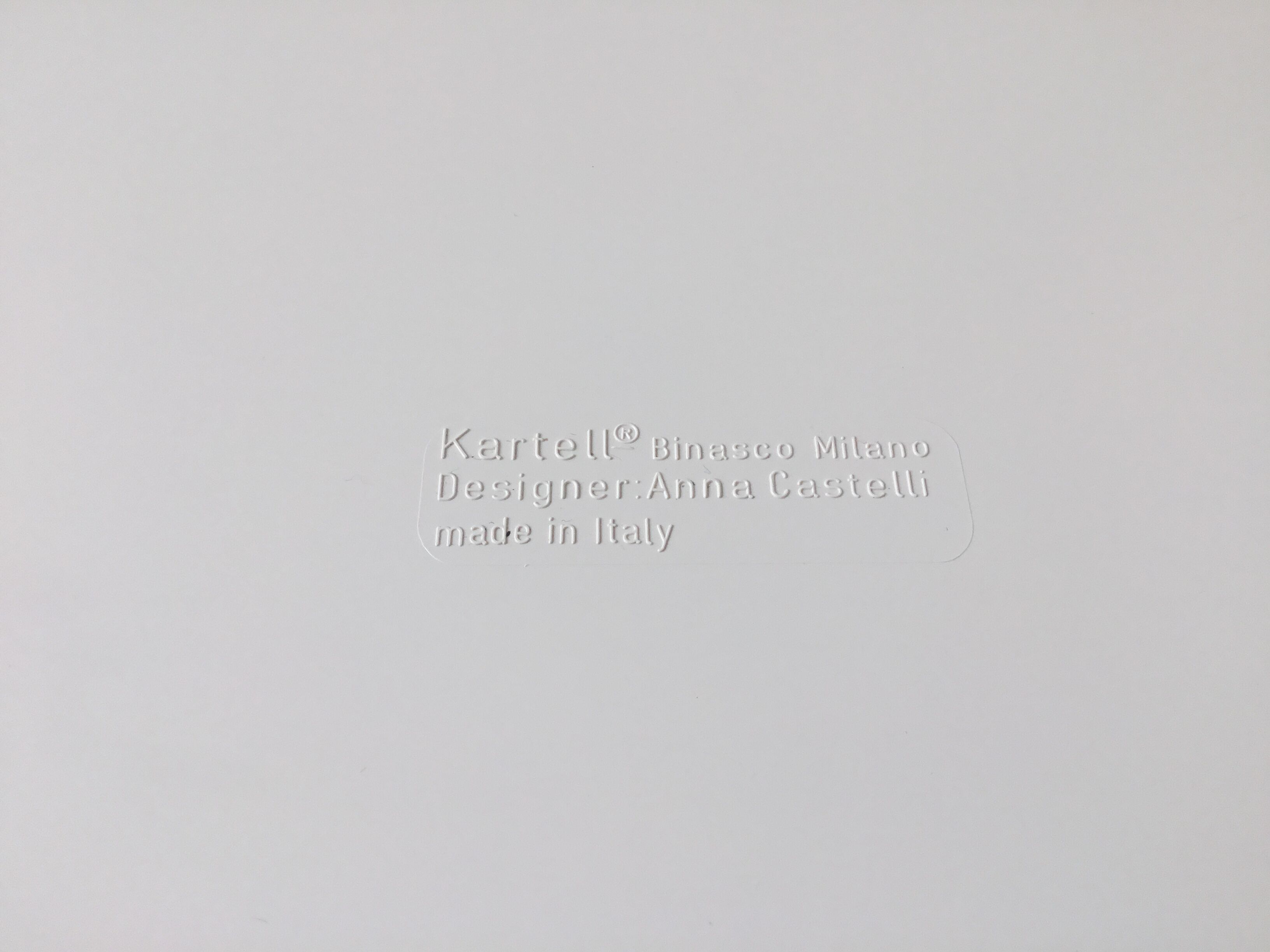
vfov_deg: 45.4
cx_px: 635
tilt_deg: -57.7
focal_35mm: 31
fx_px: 1137
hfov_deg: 58.4
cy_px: 476
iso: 25
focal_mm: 3.3
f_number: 2.4
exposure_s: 1/219
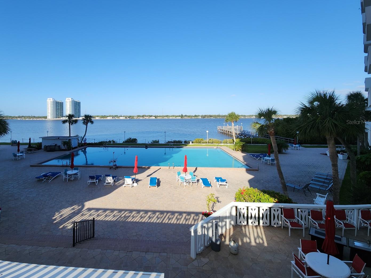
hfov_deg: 97.5
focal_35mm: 15
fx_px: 161
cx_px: 158
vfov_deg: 81.4
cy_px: 122
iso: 50
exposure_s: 1/1546
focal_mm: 2.2
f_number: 2.2
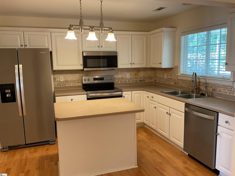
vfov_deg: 48.2
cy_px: 88
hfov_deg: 61.7
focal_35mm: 29
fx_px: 197
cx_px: 118
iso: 100
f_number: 1.8
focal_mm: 3
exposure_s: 1/60
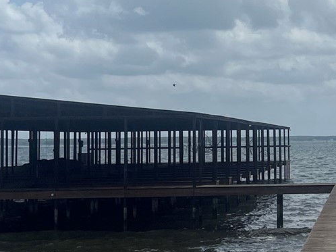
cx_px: 383
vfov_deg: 13.8
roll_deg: +0.8
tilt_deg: +2.5
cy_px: 91
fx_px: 1038
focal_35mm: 107
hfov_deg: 17.7
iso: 50
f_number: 1.6
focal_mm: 5.1
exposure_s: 1/7874
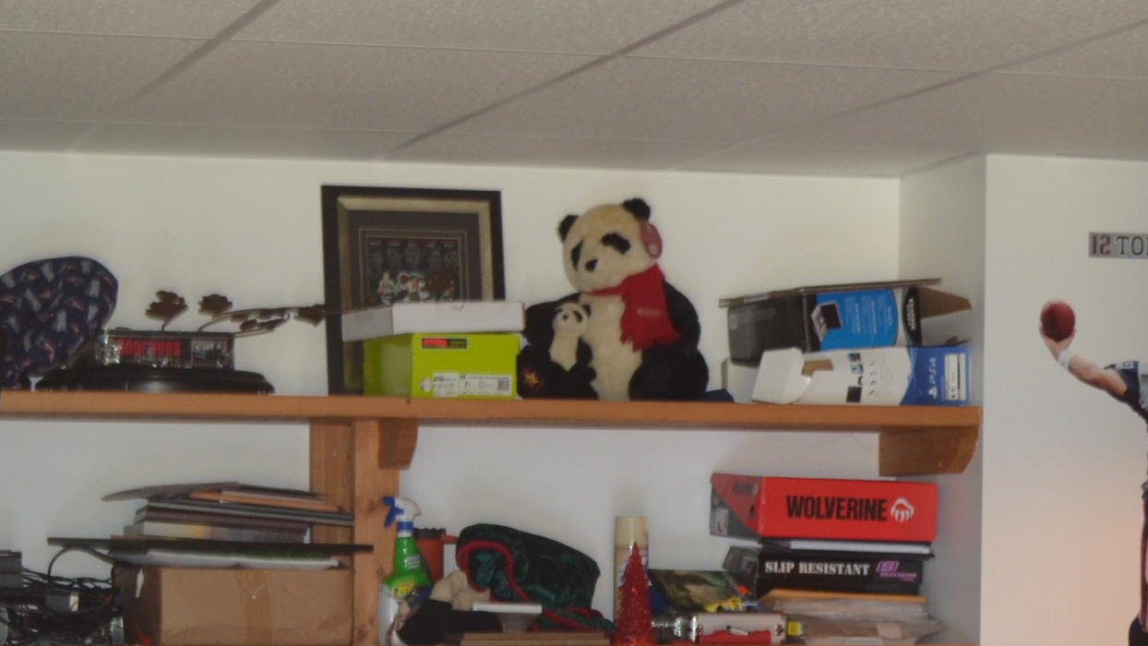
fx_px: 3684
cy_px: 901
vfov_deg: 9.8
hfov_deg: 17.7
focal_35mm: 121
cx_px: 602
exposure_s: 1/15
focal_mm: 32
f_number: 4.8
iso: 720
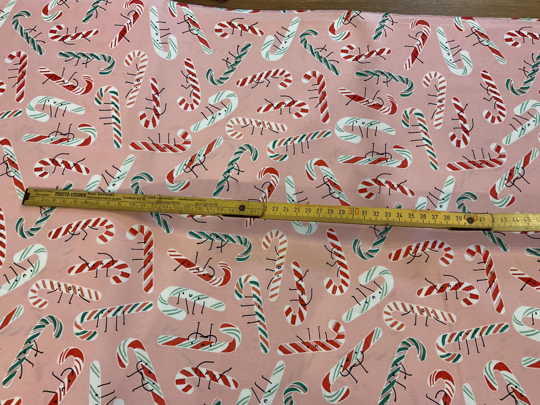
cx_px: 270
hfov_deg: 61.7
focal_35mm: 29
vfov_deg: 48.2
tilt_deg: -72.8
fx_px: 452
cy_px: 202
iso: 80
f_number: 1.8
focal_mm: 3
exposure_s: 1/50
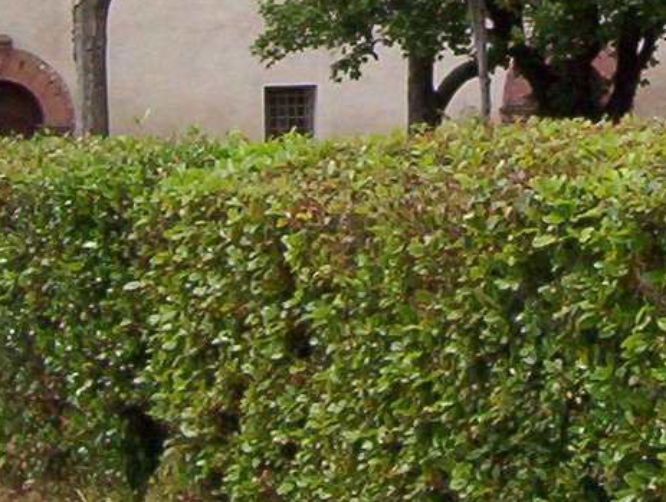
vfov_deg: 11.3
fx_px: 2448
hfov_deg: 15.5
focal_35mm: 127
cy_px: -194
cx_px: 410
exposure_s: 1/453
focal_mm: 5.54
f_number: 5.24
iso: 100
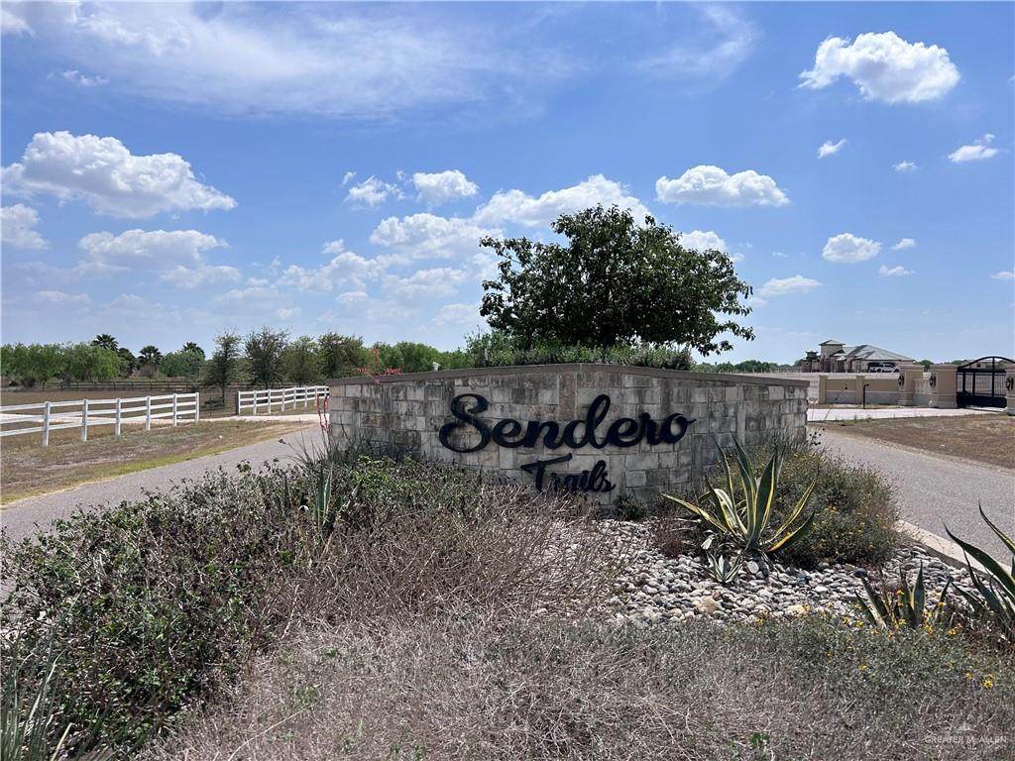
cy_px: 380
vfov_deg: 53.1
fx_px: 762
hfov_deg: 67.3
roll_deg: +0.4
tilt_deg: -2.6
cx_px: 508
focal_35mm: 26
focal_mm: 5.7
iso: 50
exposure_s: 1/8696
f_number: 1.5
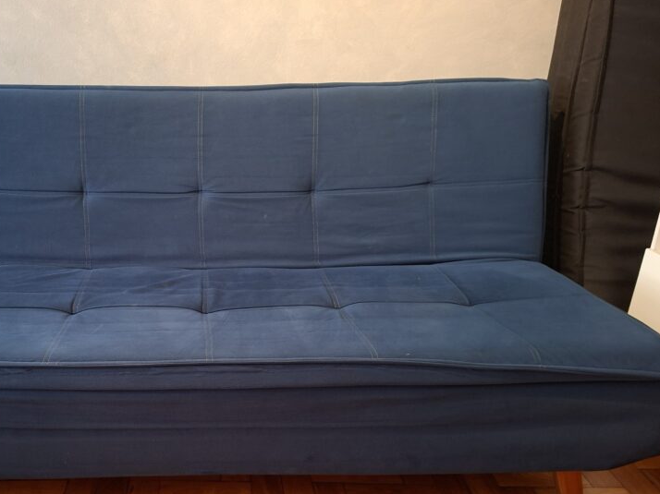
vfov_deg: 42.6
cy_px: 304
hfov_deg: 54.0
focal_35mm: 33
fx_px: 629
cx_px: 208
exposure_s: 1/24
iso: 400
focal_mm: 5.54
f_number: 1.8
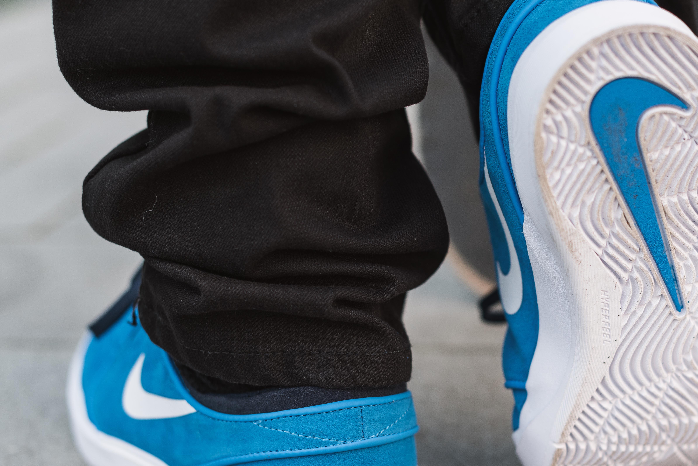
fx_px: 1493
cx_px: 488
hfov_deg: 26.1
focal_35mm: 77
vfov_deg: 17.7
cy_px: 267
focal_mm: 50
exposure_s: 1/640
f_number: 2.8
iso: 160
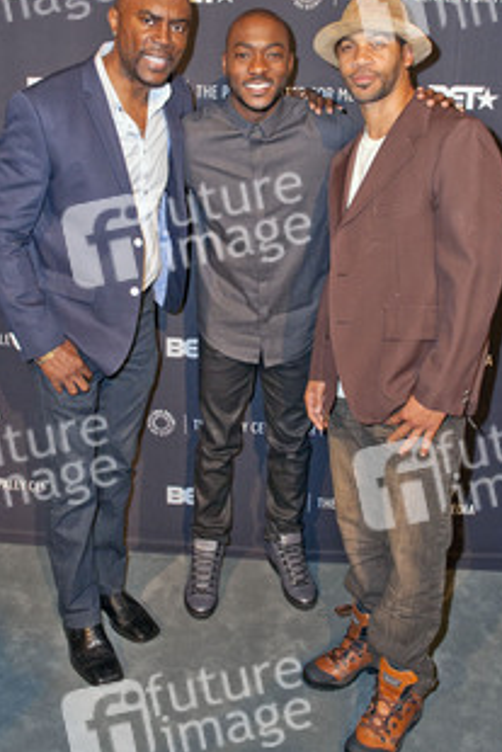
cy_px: 352
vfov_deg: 60.2
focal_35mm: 31
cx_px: 258
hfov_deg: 42.4
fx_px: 648
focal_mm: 24
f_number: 4
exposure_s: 1/400
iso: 640
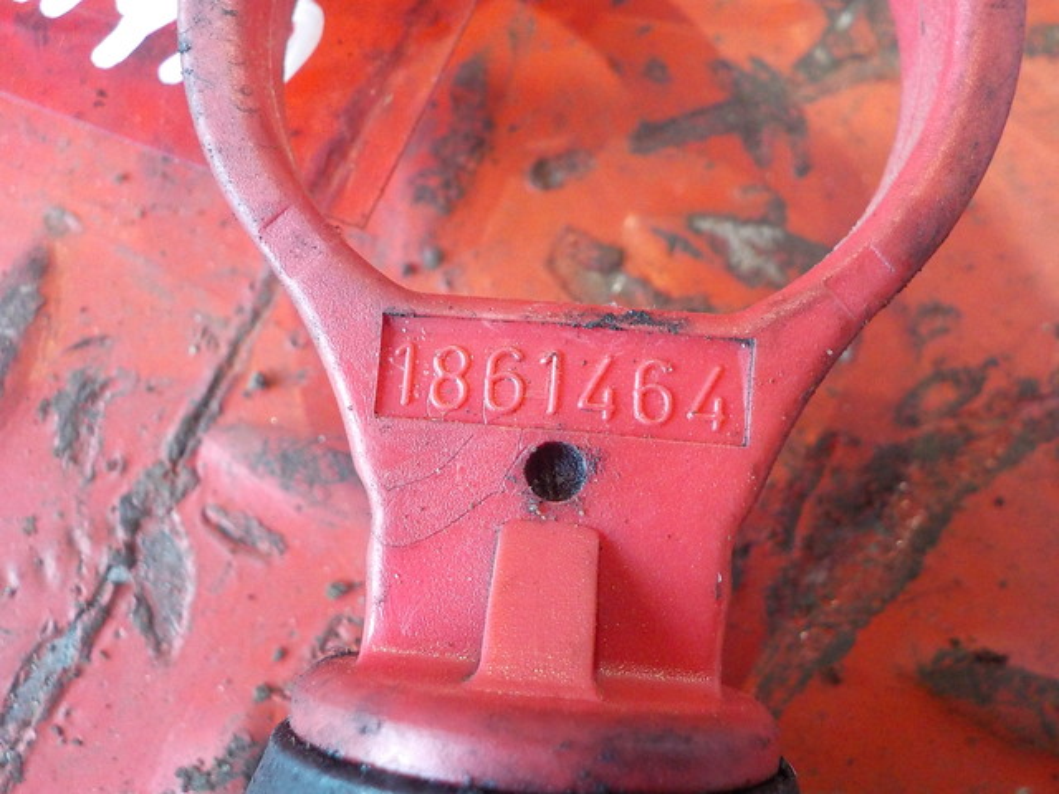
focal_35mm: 30
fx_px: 918
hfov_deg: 60.0
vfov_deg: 46.8
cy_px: 397
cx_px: 530
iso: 400
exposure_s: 1/30
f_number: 3.3
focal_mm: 4.1
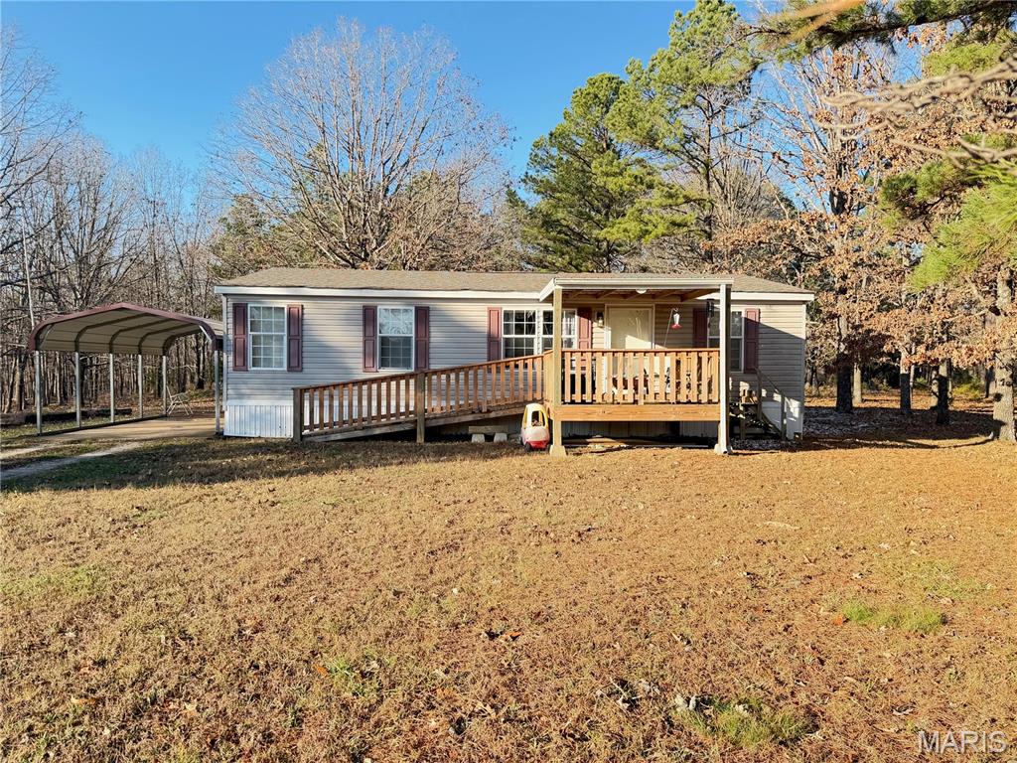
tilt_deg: -1.9
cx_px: 508
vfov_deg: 56.8
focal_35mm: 24
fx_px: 705
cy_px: 382
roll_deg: +0.0
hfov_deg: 71.6
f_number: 1.78
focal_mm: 6.76
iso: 80
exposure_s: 1/497
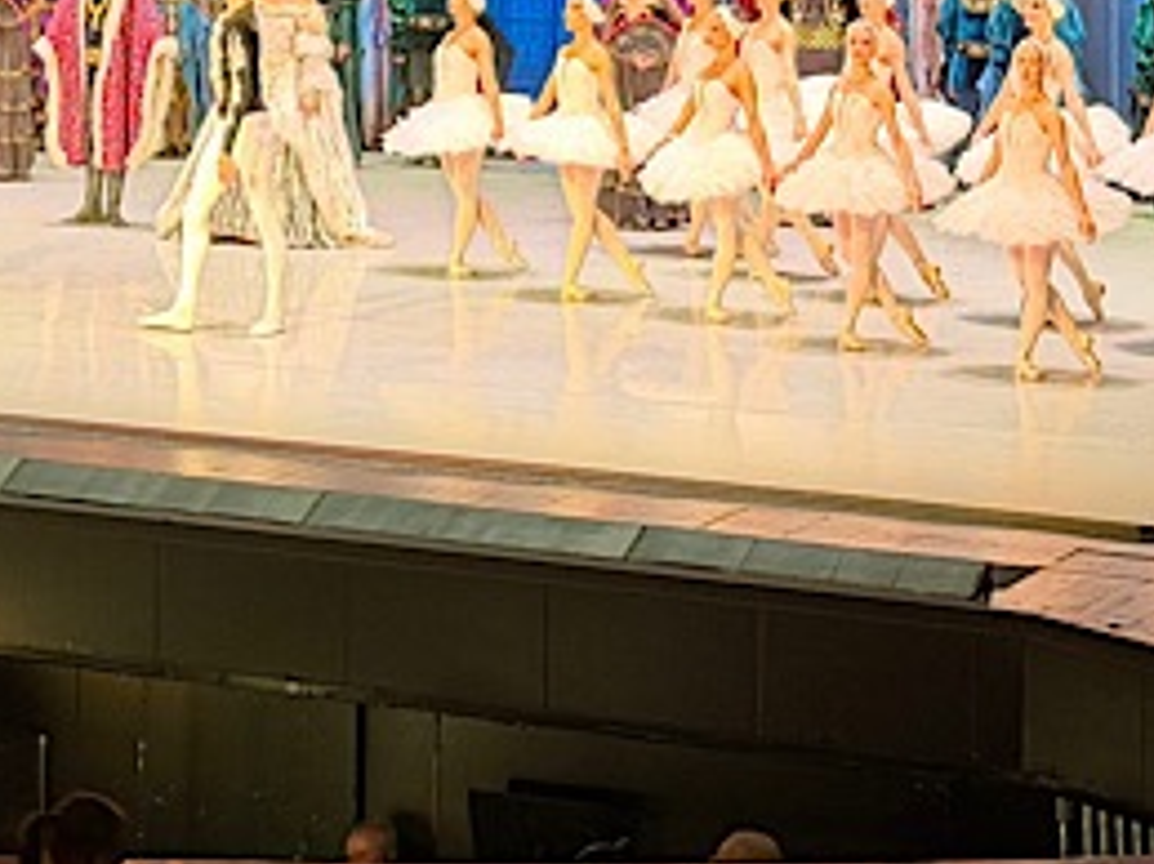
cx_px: 143
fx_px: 4632
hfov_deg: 14.1
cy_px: -354
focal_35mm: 139
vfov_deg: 10.4
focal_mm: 6.76
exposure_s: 1/25
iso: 640
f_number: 1.78
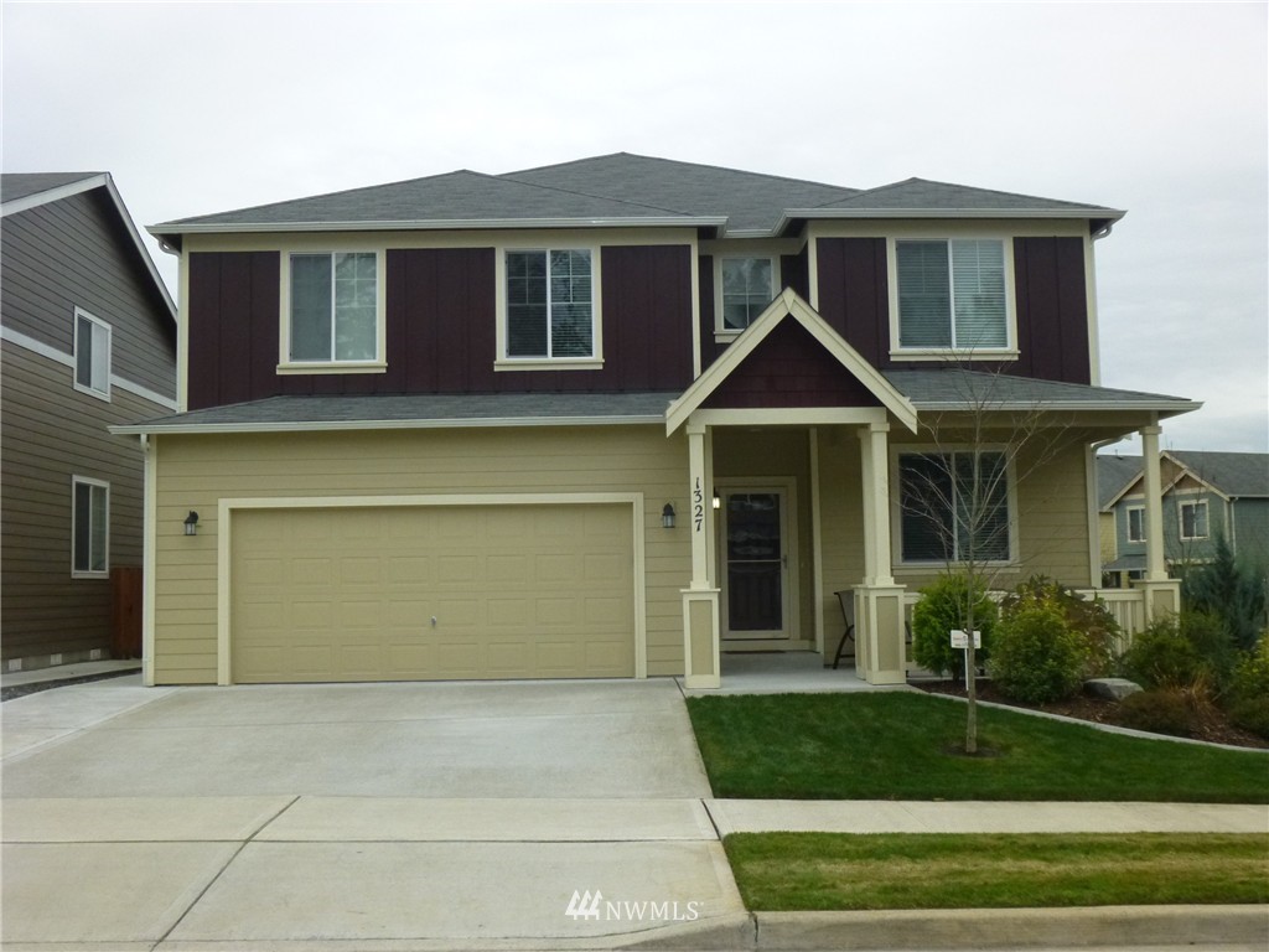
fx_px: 1320
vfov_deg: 39.7
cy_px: 476
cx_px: 634
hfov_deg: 51.4
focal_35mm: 36
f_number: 3.6
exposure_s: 1/800
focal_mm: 6.5
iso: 400
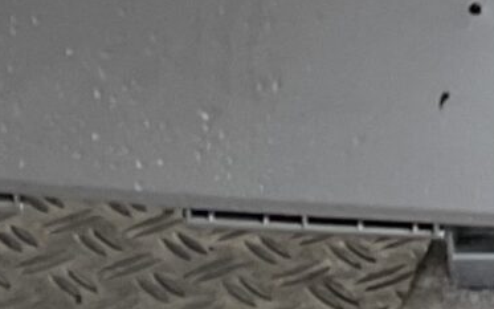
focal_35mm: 211
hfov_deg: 9.5
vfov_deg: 5.9
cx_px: 832
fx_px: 2840
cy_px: -515
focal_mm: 3
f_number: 1.8
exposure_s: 1/100
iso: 25
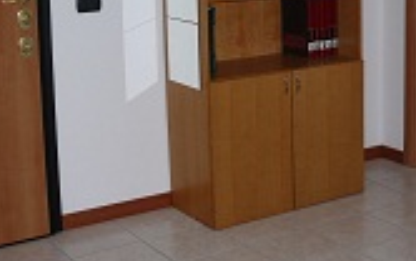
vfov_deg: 16.6
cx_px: 398
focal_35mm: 78
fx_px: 885
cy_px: 35
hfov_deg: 25.4
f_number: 2.8
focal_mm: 7.4
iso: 100
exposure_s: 1/30
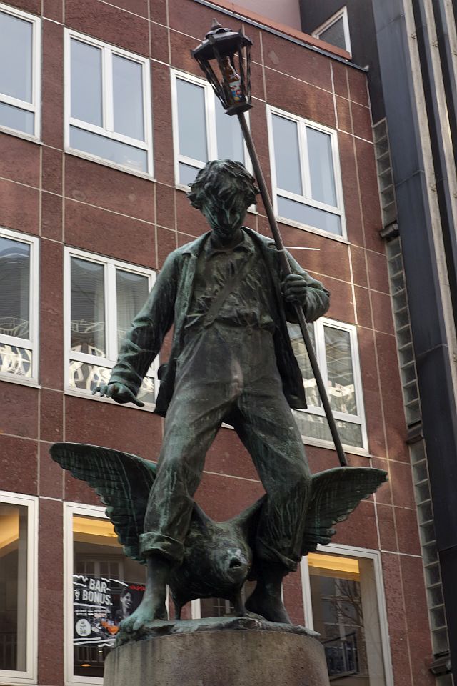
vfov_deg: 28.1
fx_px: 1371
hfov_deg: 18.9
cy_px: 343
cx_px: 228
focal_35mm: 72
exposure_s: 1/30
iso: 125
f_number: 8
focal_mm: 26.89
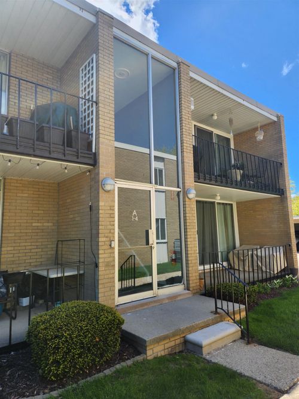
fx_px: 265
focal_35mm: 23
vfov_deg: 73.9
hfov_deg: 58.9
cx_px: 150
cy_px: 200
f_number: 1.8
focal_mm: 5.4
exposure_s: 1/591
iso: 20
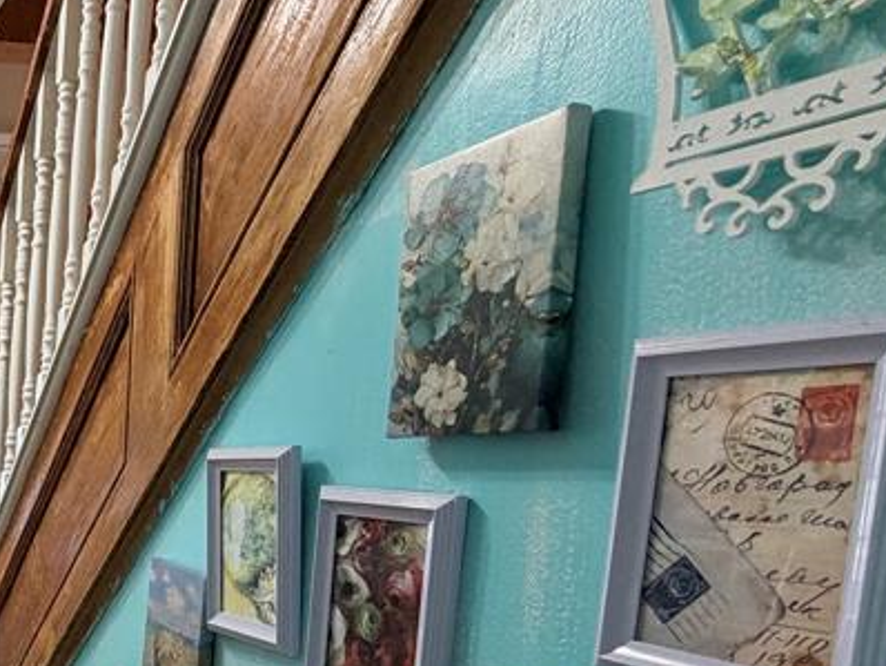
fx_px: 922
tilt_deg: -7.1
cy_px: 552
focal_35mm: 36
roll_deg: -0.7
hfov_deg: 40.1
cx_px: -118
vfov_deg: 37.9
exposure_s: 1/60
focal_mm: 2.22
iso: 250
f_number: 2.2
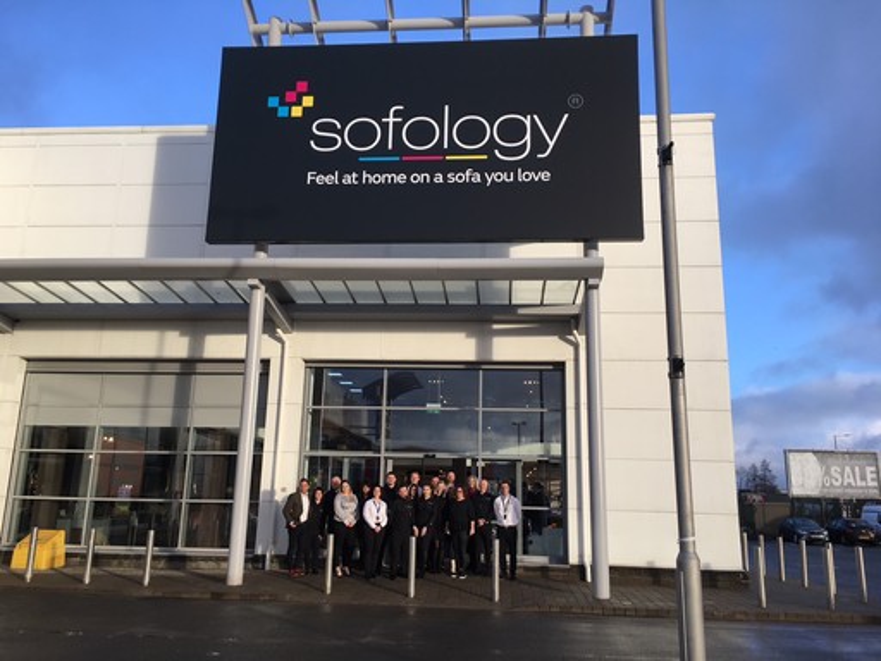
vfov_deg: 48.2
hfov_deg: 61.7
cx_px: 440
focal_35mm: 29
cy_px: 330
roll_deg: -1.8
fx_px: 738
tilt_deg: +13.5
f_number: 2.2
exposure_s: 1/469
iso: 25
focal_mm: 4.15
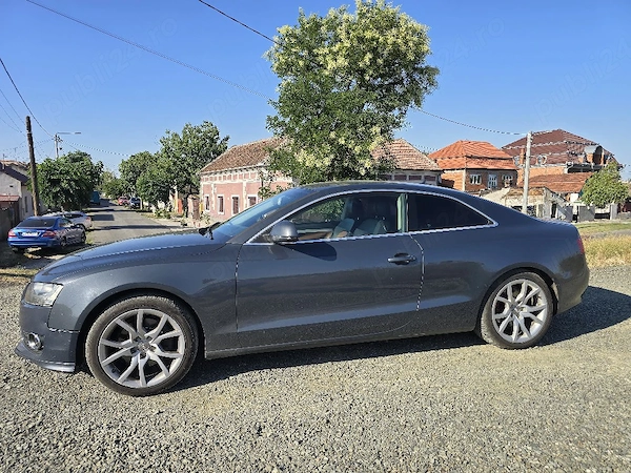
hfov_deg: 73.9
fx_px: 419
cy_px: 236
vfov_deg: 58.9
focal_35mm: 23
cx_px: 316
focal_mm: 6.3
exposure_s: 1/556
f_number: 1.7
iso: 12
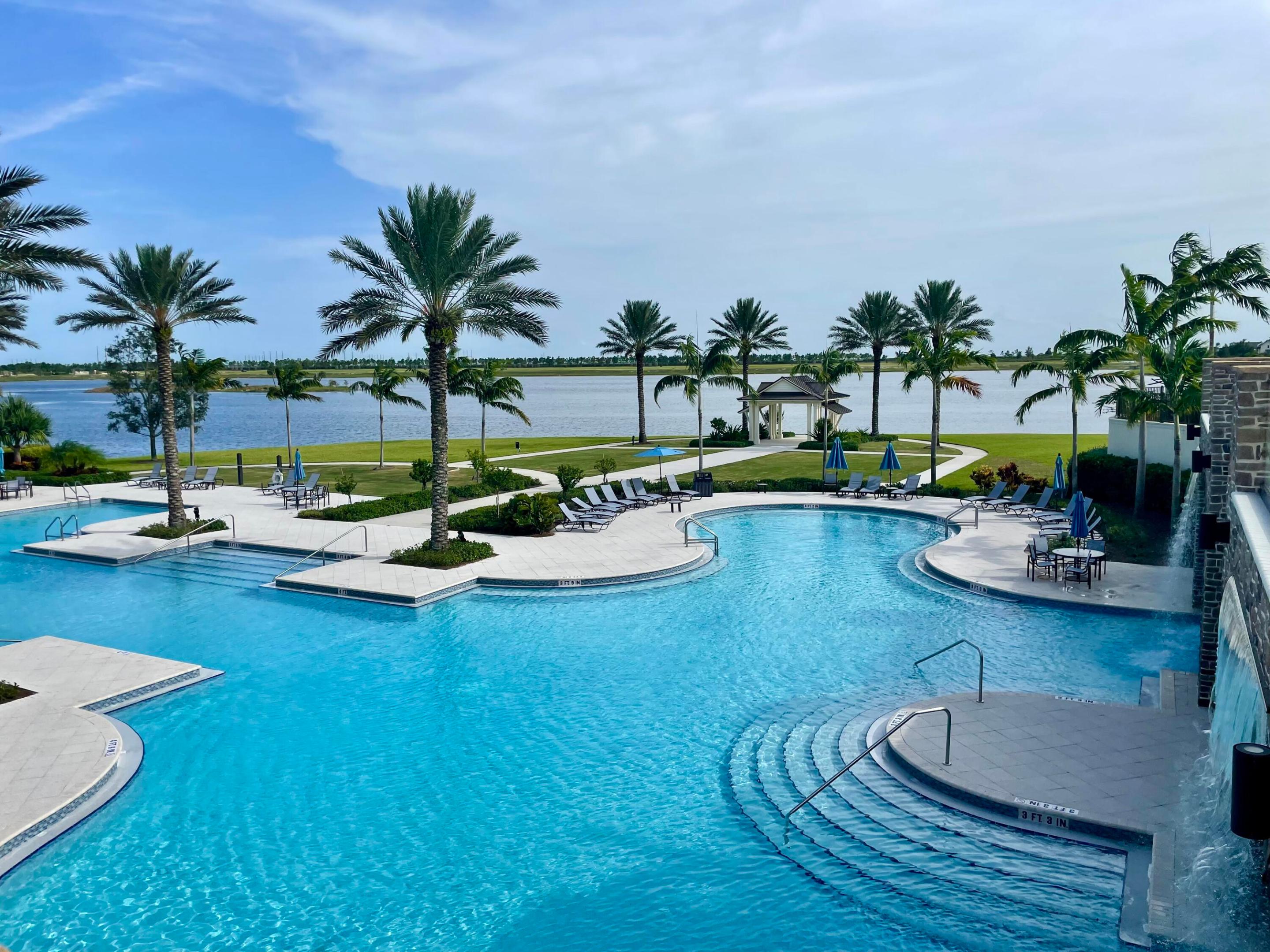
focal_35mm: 26
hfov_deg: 67.3
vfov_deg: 53.1
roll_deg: +0.8
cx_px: 635
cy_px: 476
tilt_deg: -6.4
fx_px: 954
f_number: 1.6
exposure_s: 1/4651
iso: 32
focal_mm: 4.2
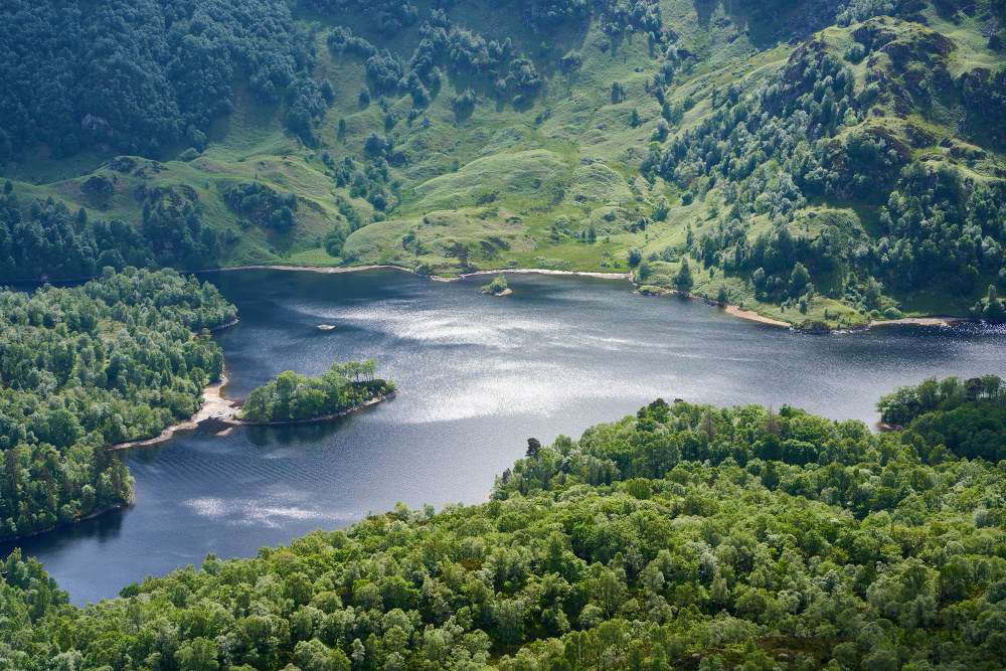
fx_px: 2375
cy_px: 336
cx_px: 503
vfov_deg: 16.1
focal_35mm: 85
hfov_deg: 23.9
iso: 100
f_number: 8
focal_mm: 85
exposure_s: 1/250
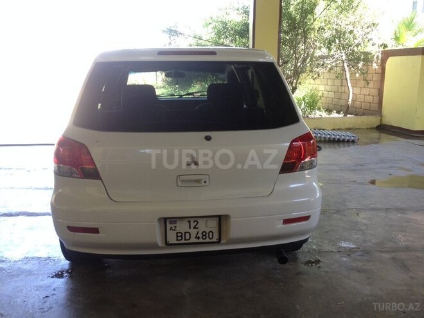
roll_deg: +0.4
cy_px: 159
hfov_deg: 52.6
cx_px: 212
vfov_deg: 40.7
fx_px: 429
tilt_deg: -15.6
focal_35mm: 35
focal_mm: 4.28
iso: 80
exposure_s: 1/120
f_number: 2.4
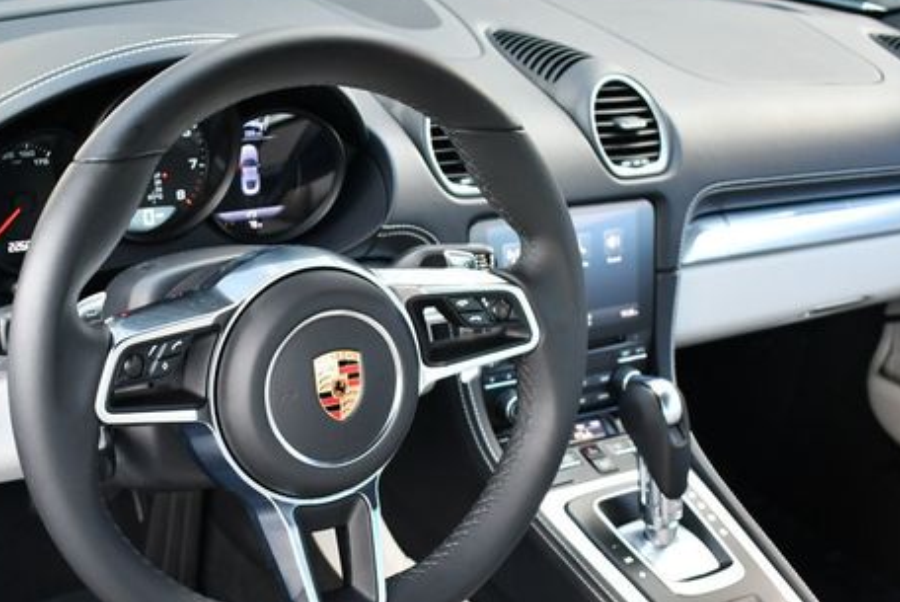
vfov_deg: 23.0
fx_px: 1476
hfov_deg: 33.8
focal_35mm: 59
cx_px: 351
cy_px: 393
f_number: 3.8
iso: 800
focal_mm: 21
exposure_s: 1/200
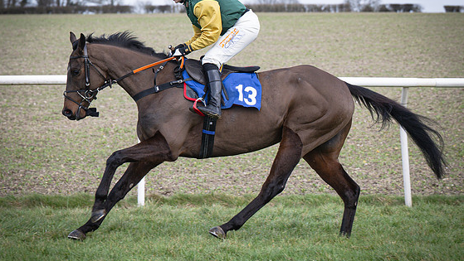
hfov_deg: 9.7
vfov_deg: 5.5
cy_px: 119
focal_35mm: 221
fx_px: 2720
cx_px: 197
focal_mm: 84
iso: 200
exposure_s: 1/800
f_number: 4
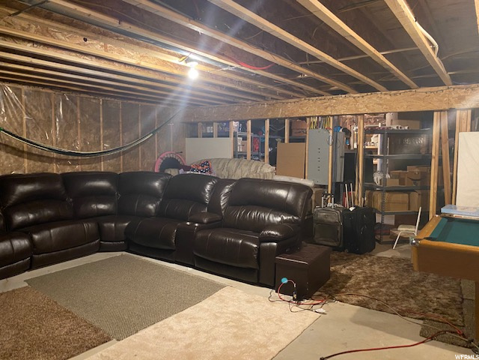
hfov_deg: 67.3
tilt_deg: -4.9
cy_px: 180
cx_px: 240
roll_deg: -0.5
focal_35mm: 26
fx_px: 360
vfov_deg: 53.1
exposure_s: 1/30
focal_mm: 4.25
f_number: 1.8
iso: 640
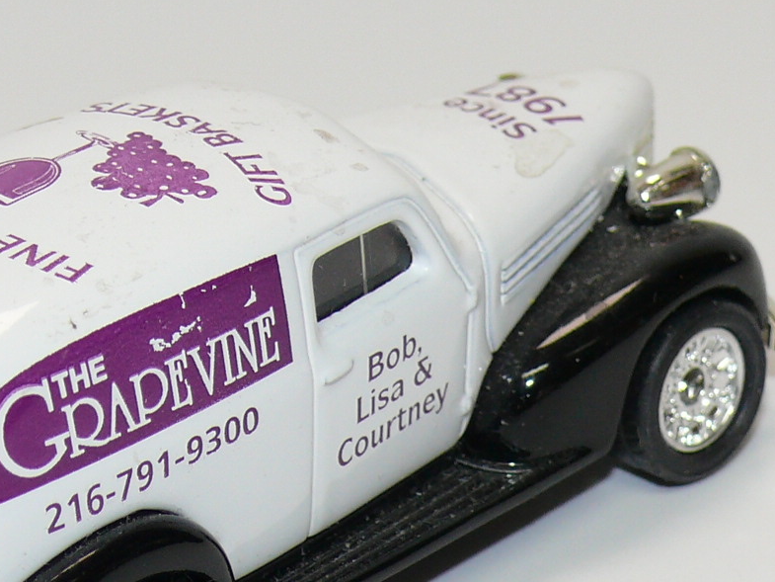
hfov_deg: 9.4
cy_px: 369
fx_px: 4702
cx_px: 241
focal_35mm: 210
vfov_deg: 7.1
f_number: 4
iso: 100
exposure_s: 1/30
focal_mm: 13.6
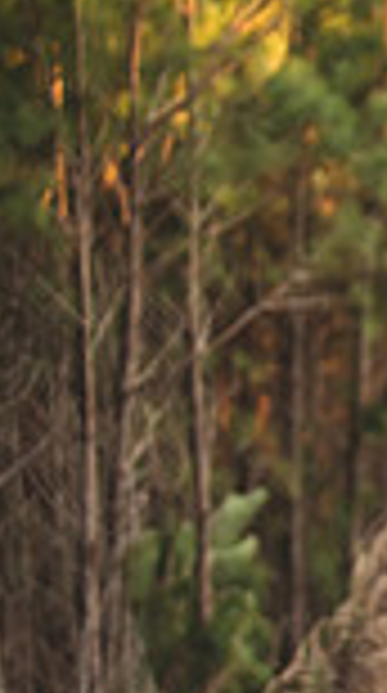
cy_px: 763
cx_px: 1197
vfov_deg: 5.7
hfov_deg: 3.1
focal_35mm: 376
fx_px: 6897
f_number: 2.8
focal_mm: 95
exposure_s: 1/320
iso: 800
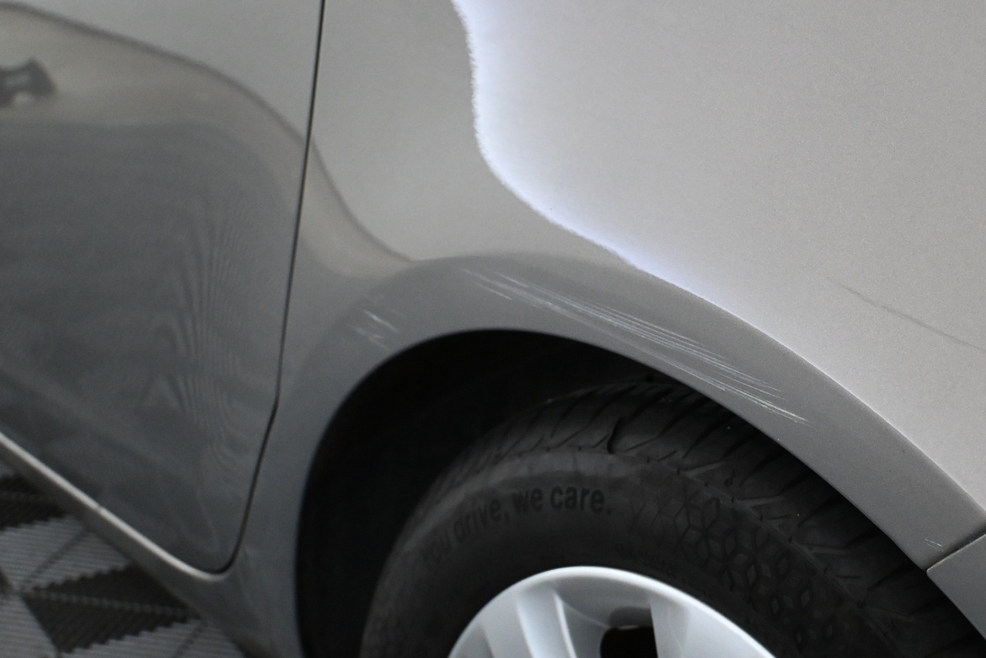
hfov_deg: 35.8
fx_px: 1507
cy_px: 287
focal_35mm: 55
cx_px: 662
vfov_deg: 24.6
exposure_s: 1/125
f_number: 4.5
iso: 3200
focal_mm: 26.5
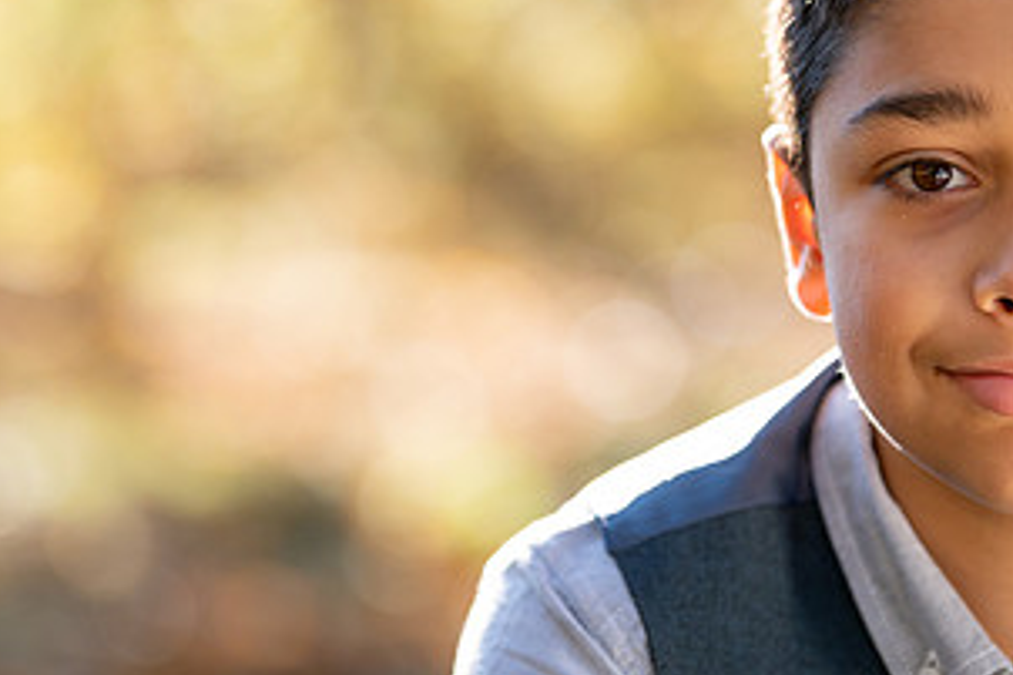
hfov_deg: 8.8
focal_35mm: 234
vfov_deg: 5.9
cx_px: 651
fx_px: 6581
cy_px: 249
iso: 640
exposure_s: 1/1000
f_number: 2.8
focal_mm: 122
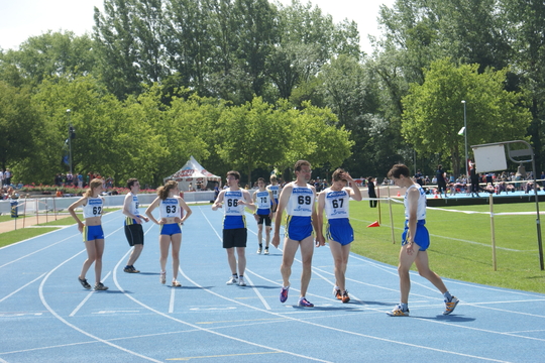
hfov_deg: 19.5
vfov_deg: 13.0
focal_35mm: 105
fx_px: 1589
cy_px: 182
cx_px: 272
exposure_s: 1/320
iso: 100
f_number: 6.3
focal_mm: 70
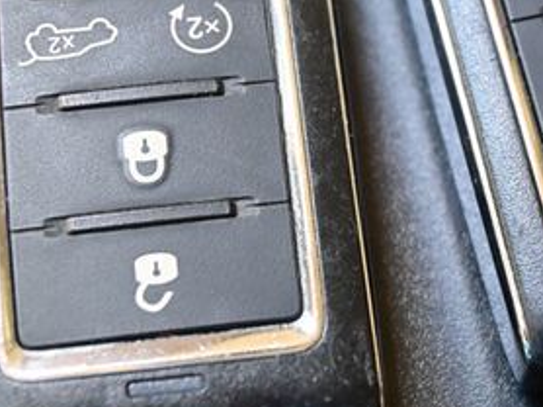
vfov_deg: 14.1
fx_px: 1639
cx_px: 398
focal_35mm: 105
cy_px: 162
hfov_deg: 18.7
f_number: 5
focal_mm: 31.5
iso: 2200
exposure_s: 1/50
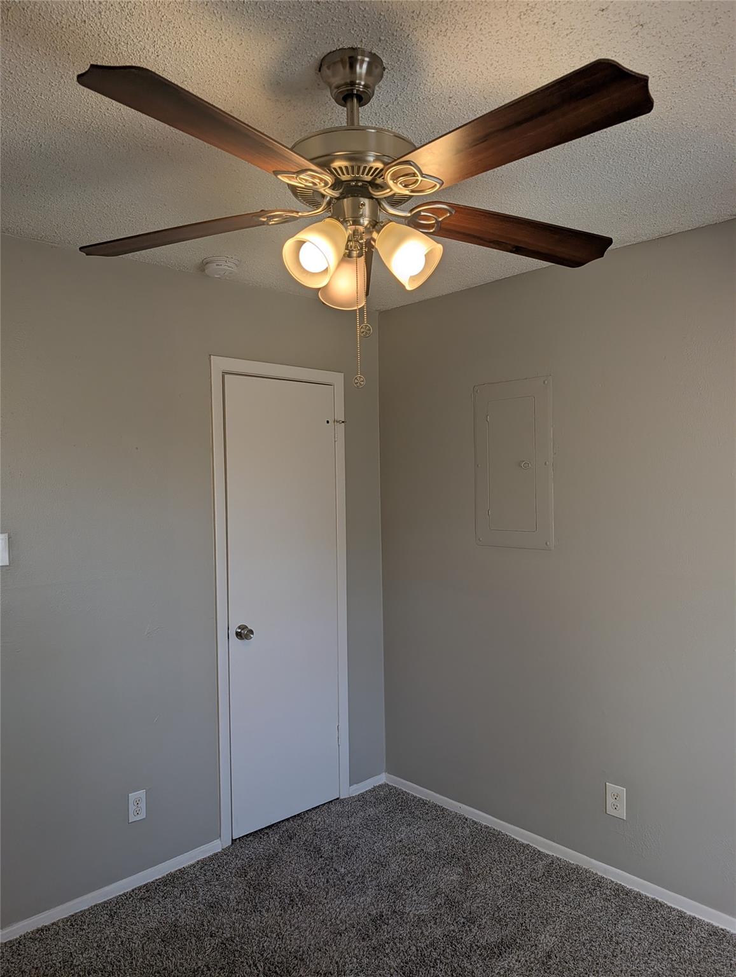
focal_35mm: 24
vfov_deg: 71.5
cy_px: 488
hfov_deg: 56.9
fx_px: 678
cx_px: 368
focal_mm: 6.9
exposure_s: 1/179
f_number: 1.68
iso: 14
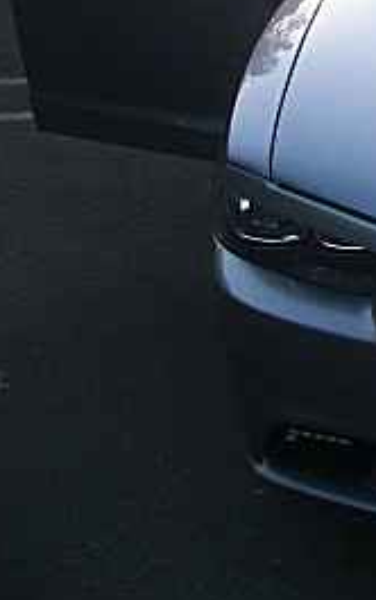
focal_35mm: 92
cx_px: 698
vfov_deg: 22.1
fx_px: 1506
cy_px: 70
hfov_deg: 12.8
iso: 50
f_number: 2.8
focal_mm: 6.3
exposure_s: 1/250
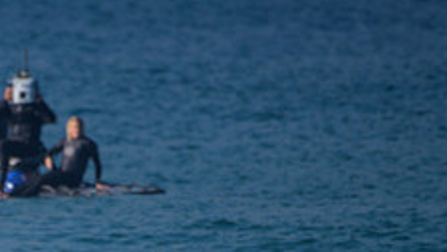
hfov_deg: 1.5
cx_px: -62
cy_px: 322
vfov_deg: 0.9
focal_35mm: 1396
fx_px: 16560
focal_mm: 500
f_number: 5.6
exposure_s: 1/2000
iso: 180
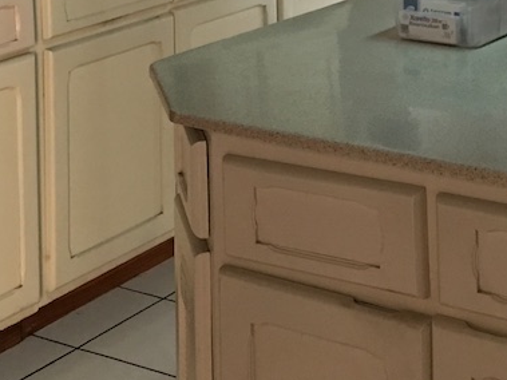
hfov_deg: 20.0
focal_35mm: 98
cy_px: -213
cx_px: 292
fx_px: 1435
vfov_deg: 14.0
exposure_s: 1/15
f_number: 2.2
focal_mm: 4.15
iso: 64
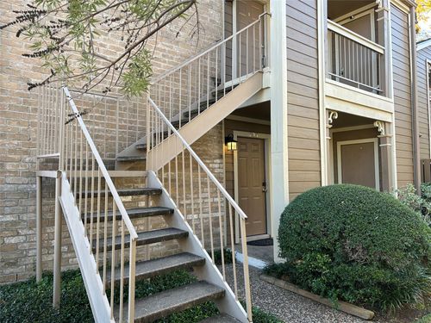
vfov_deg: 53.1
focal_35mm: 26
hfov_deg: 67.3
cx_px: 216
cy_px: 162
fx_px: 324
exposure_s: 1/247
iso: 40
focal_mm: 5.7
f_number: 1.5
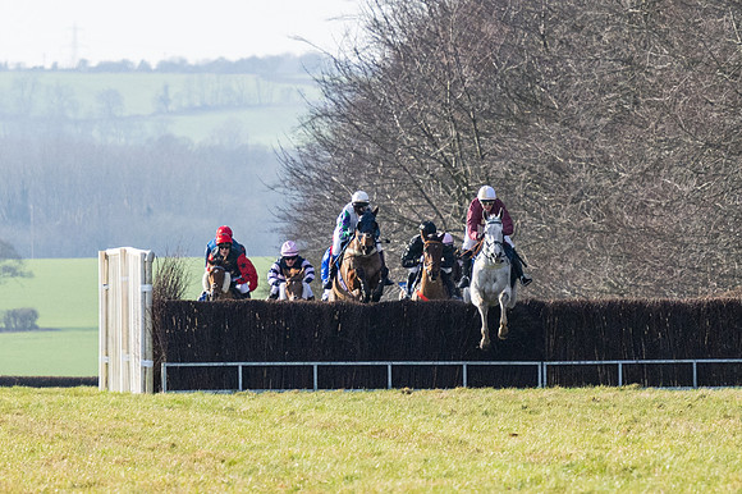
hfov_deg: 3.5
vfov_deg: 2.3
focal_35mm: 593
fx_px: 12209
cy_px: 363
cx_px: 484
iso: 400
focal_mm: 160
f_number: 5
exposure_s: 1/2000
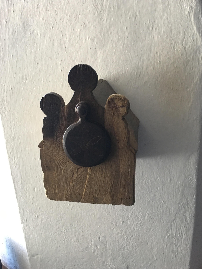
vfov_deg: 60.0
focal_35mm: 30
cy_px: 135
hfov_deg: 46.8
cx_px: 102
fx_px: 233
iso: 125
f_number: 2.2
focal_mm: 4.15
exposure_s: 1/8
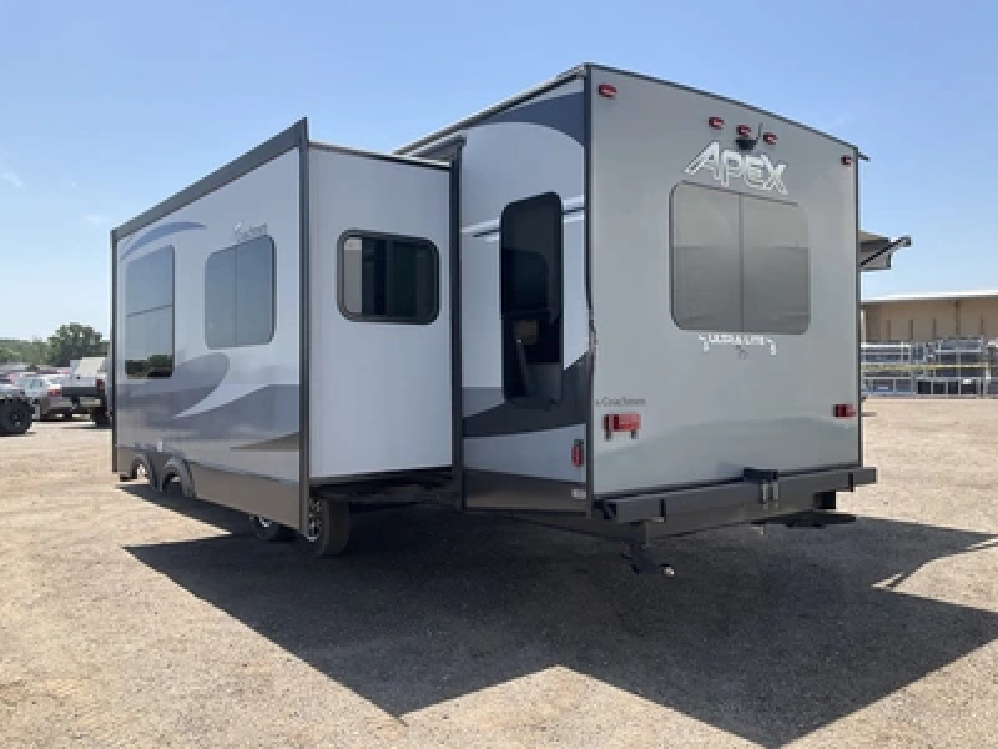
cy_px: 374
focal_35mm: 29
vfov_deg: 48.2
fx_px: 836
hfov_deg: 61.7
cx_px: 499
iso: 25
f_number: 1.8
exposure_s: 1/1098
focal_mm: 3
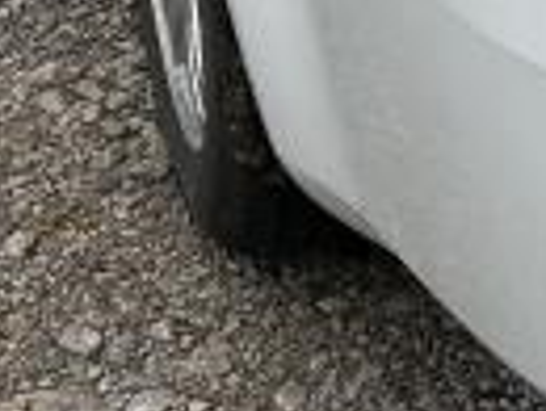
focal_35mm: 160
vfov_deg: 9.2
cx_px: 907
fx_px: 2528
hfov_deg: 11.6
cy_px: -21
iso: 50
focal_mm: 5.7
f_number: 1.5
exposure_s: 1/6993
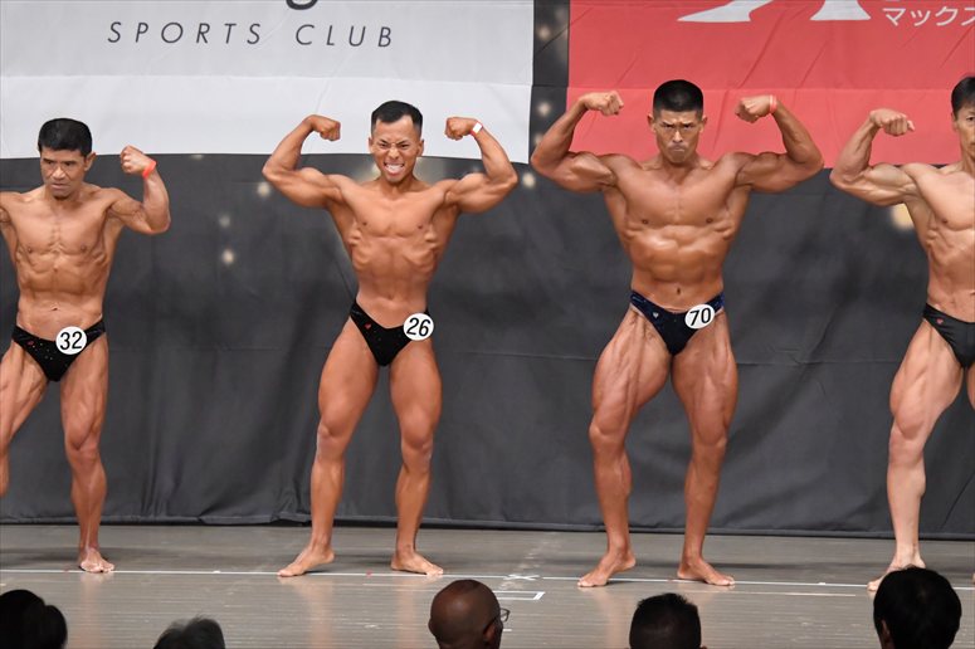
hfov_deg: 10.2
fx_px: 5468
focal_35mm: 202
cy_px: 324
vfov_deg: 6.8
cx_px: 488
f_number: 5.6
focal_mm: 135
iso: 6400
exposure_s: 1/400
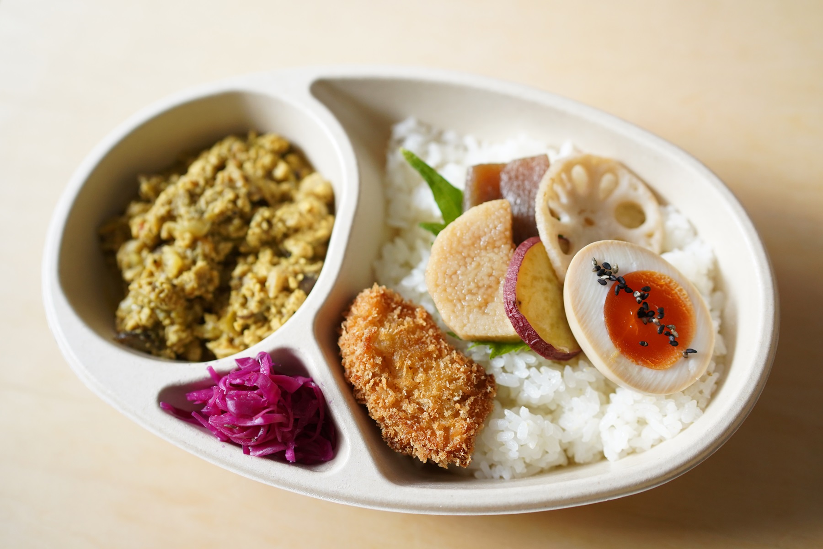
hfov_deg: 54.4
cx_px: 412
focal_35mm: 35
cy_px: 274
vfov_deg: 37.9
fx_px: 800
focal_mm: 35
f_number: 2.2
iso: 1600
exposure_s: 1/400
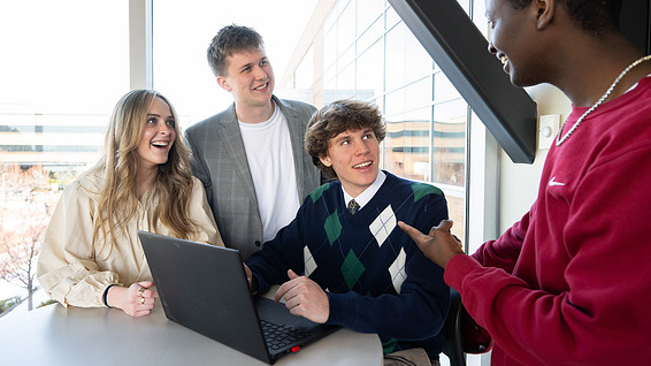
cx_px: 294
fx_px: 449
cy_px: 172
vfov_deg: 44.3
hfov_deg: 71.7
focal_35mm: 26
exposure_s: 1/250
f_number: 4
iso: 400
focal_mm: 21.5
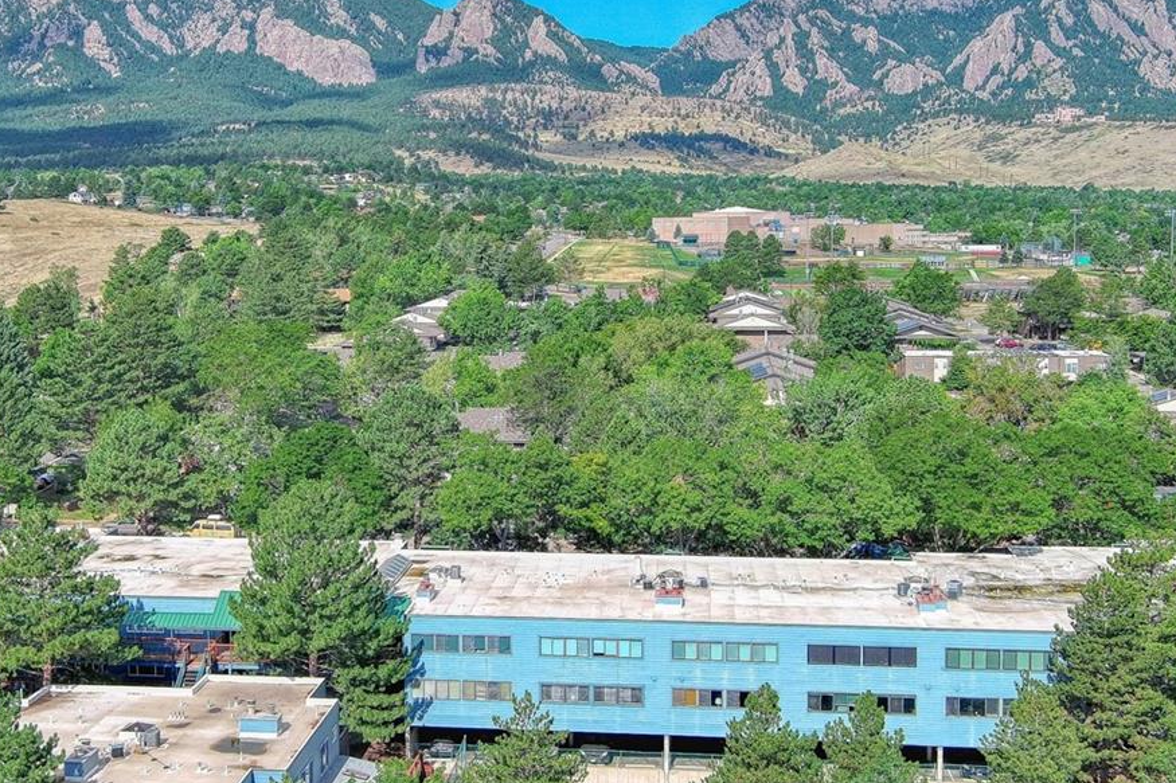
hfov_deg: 37.3
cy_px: 364
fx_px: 1731
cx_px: 435
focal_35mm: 53
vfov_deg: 25.5
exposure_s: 1/1418
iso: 101
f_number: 2.8
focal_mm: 10.6
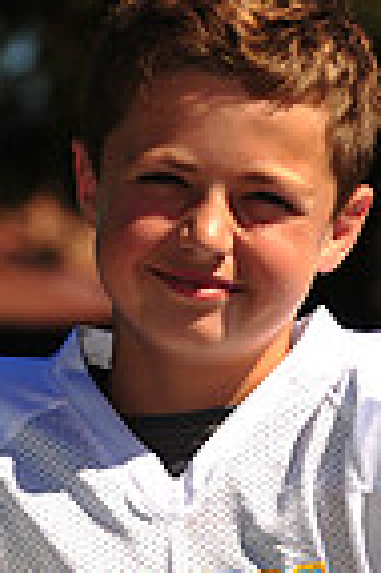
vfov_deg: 4.3
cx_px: 84
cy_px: 962
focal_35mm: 471
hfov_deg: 2.9
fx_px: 7495
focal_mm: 116
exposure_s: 1/1000
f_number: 5
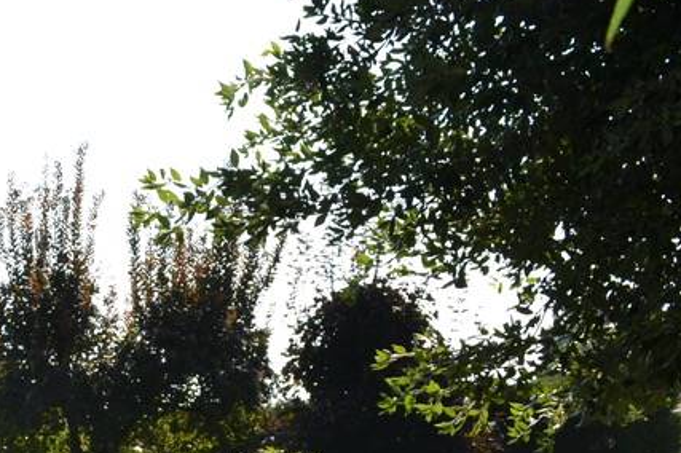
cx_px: -211
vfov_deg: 14.7
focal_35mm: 90
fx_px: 1701
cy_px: 530
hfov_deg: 20.6
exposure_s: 1/200
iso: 100
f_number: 9
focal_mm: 20
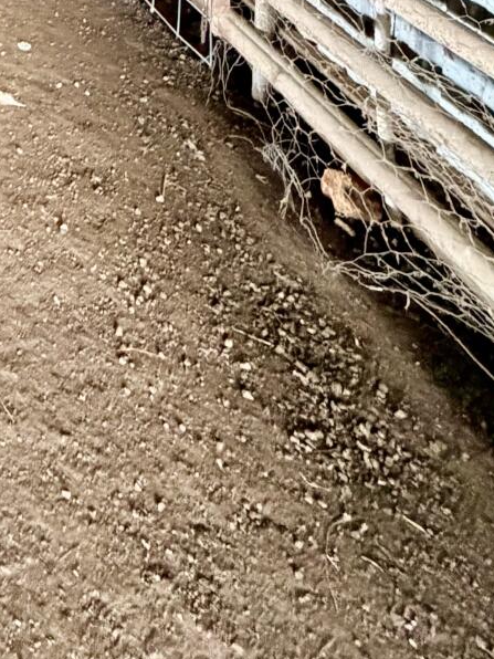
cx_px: -166
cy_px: -372
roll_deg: +0.3
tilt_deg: -4.5
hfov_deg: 25.9
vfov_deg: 26.5
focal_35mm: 47
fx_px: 894
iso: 800
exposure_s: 1/60
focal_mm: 2.22
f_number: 2.2
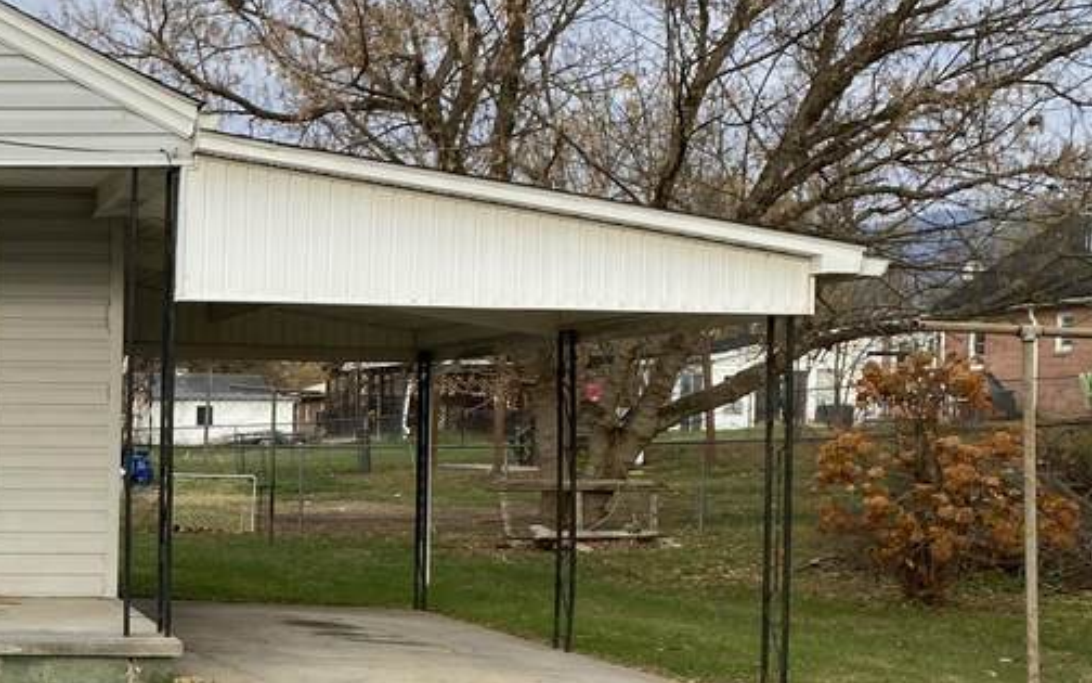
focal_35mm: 70
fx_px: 2083
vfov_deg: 18.5
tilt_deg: -0.6
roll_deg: -0.7
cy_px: 514
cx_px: -117
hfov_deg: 26.9
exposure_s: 1/715
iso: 32
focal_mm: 4.25
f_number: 1.8
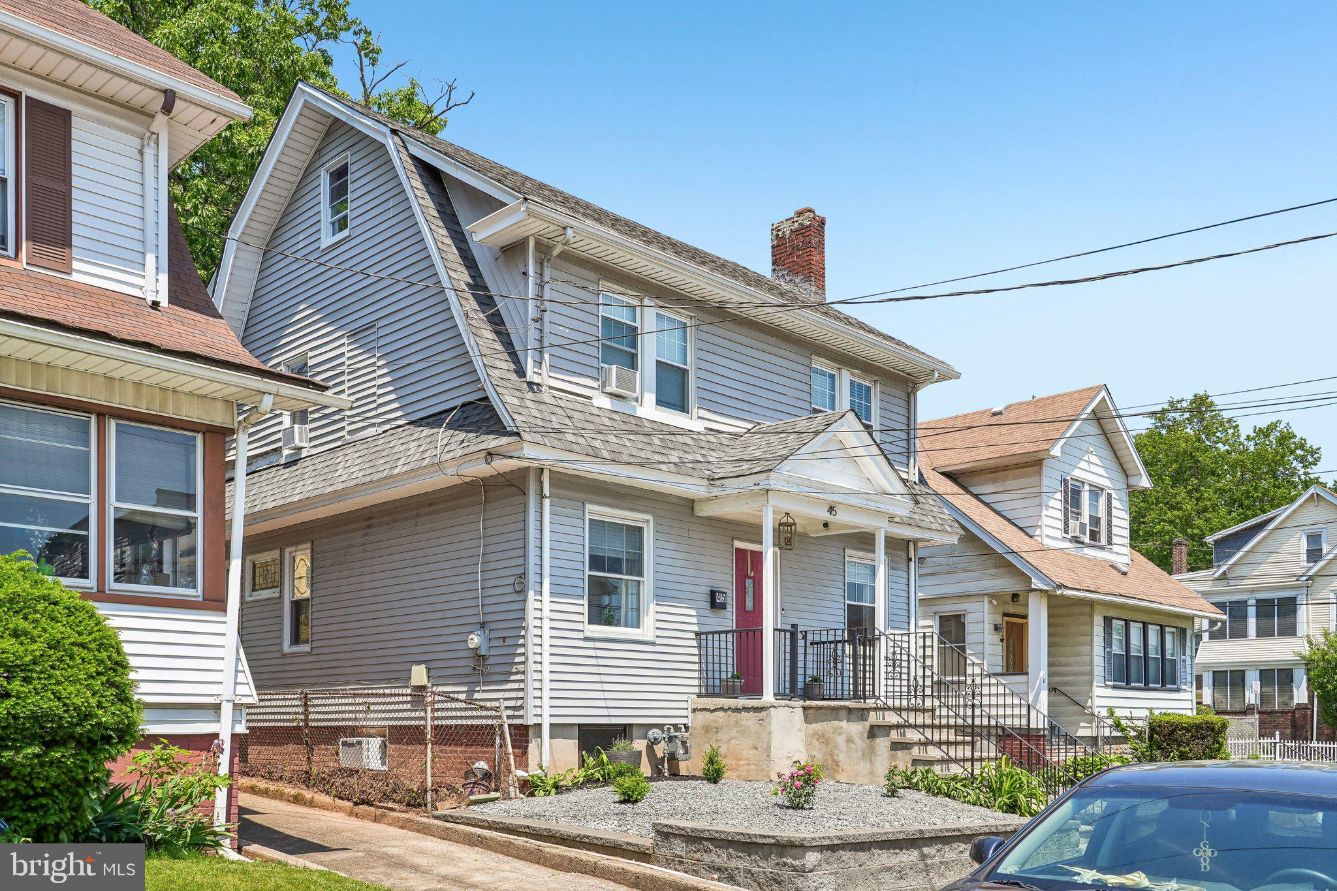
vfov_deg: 43.6
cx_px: 668
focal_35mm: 30
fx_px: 1114
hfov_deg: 61.9
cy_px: 446
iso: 125
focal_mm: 30
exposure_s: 1/400
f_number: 8
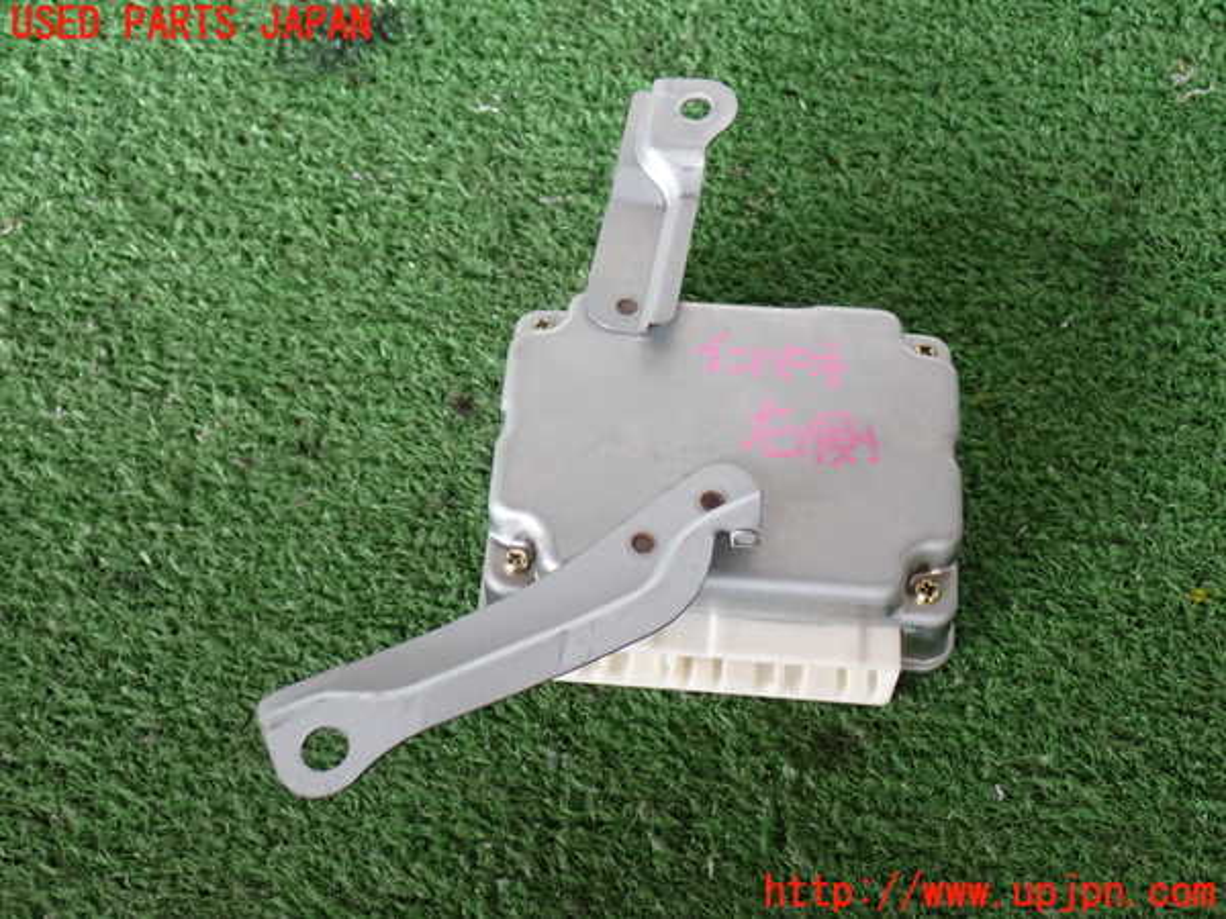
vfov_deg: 29.1
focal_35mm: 50
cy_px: 460
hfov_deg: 38.2
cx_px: 613
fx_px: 1771
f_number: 3.2
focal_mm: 9.01
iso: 500
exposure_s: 1/50
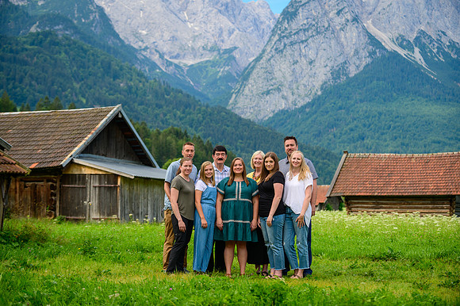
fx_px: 894
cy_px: 153
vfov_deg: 19.4
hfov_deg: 28.9
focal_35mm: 70
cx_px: 230
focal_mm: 70
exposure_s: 1/640
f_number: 4
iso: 125
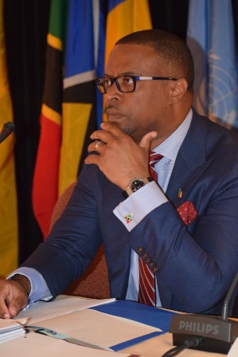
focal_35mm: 82
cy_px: 178
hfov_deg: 16.6
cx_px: 119
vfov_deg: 24.6
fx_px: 817
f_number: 4
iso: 3200
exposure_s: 1/60
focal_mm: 55
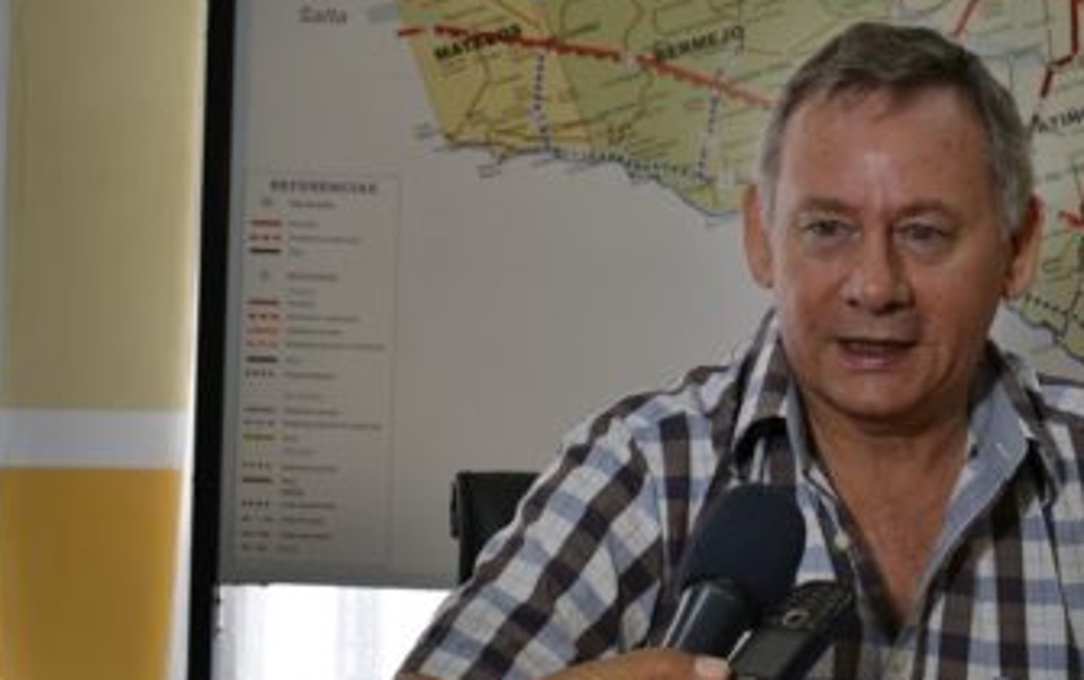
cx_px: 856
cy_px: 291
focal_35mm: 88
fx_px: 2602
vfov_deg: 14.9
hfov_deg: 23.2
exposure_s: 1/60
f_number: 4.8
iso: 400
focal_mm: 32
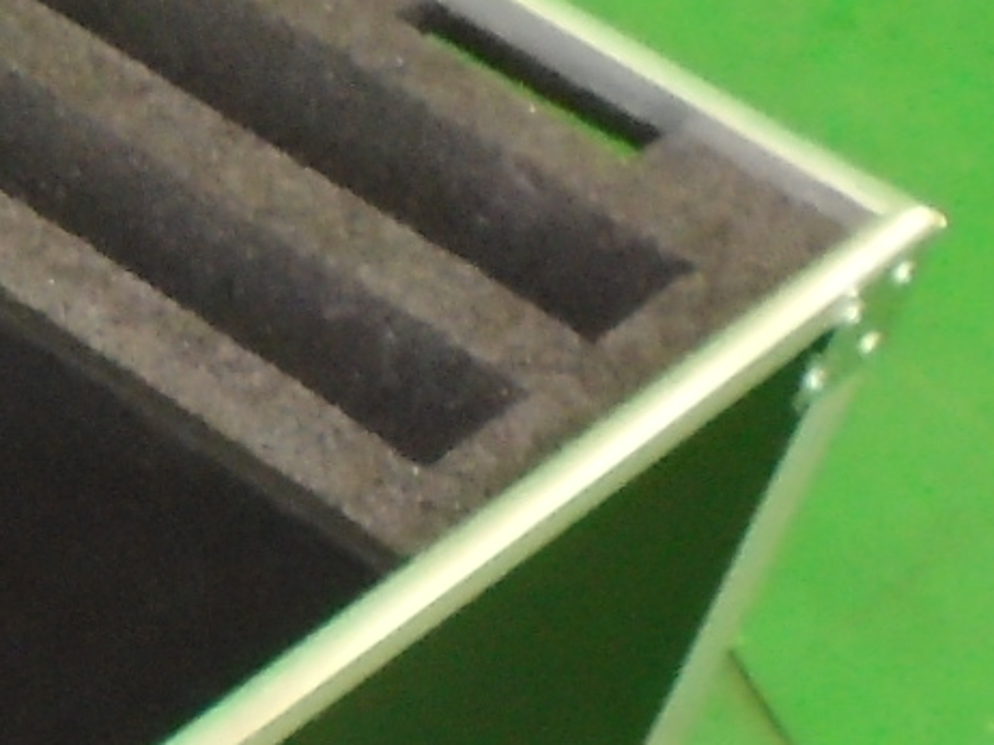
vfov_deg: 8.4
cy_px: 928
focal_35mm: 174
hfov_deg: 10.0
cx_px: -1349
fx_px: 4994
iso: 400
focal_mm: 5.5
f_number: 3.5
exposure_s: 1/40
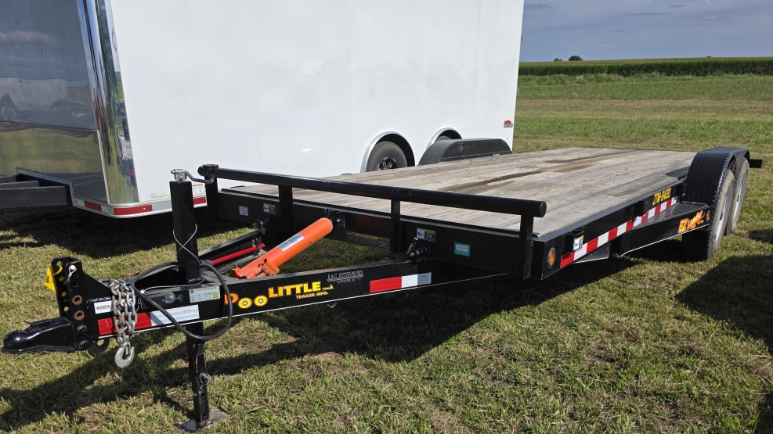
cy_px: 282
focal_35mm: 26
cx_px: 393
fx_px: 533
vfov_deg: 43.9
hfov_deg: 71.9
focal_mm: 6.3
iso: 64
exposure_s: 1/7944
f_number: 1.7
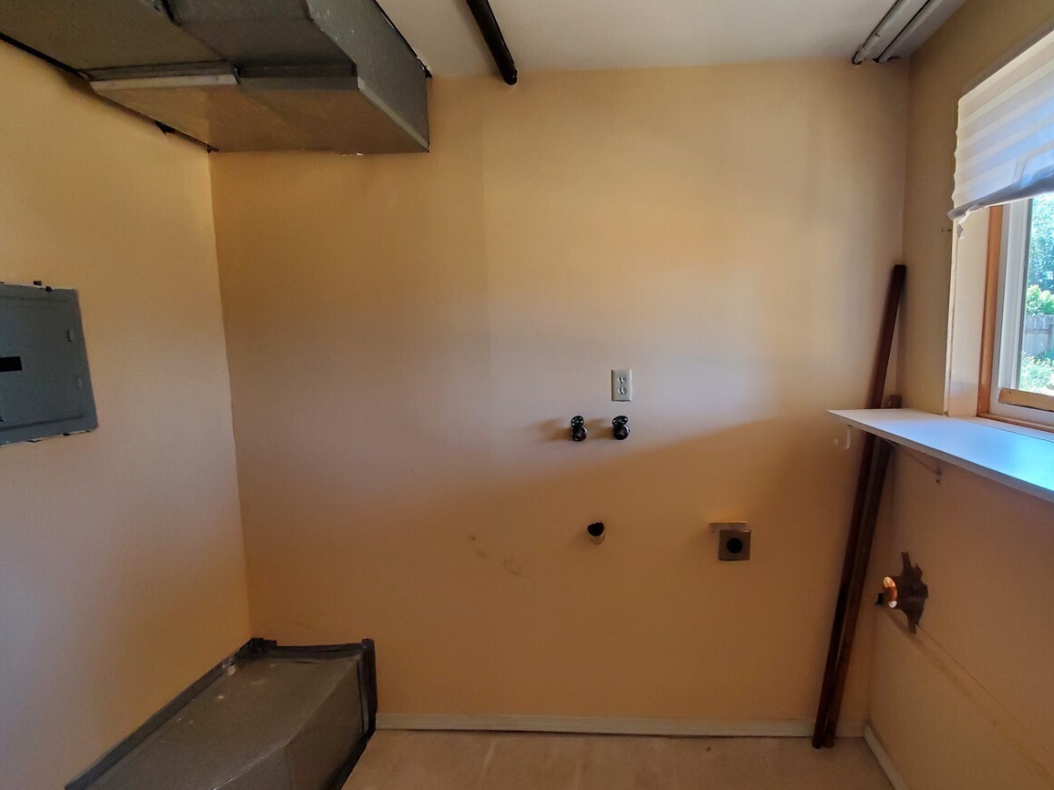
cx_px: 604
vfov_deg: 71.6
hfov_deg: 87.2
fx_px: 548
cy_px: 402
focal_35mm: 18
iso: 200
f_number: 2.2
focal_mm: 1.8
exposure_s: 1/35
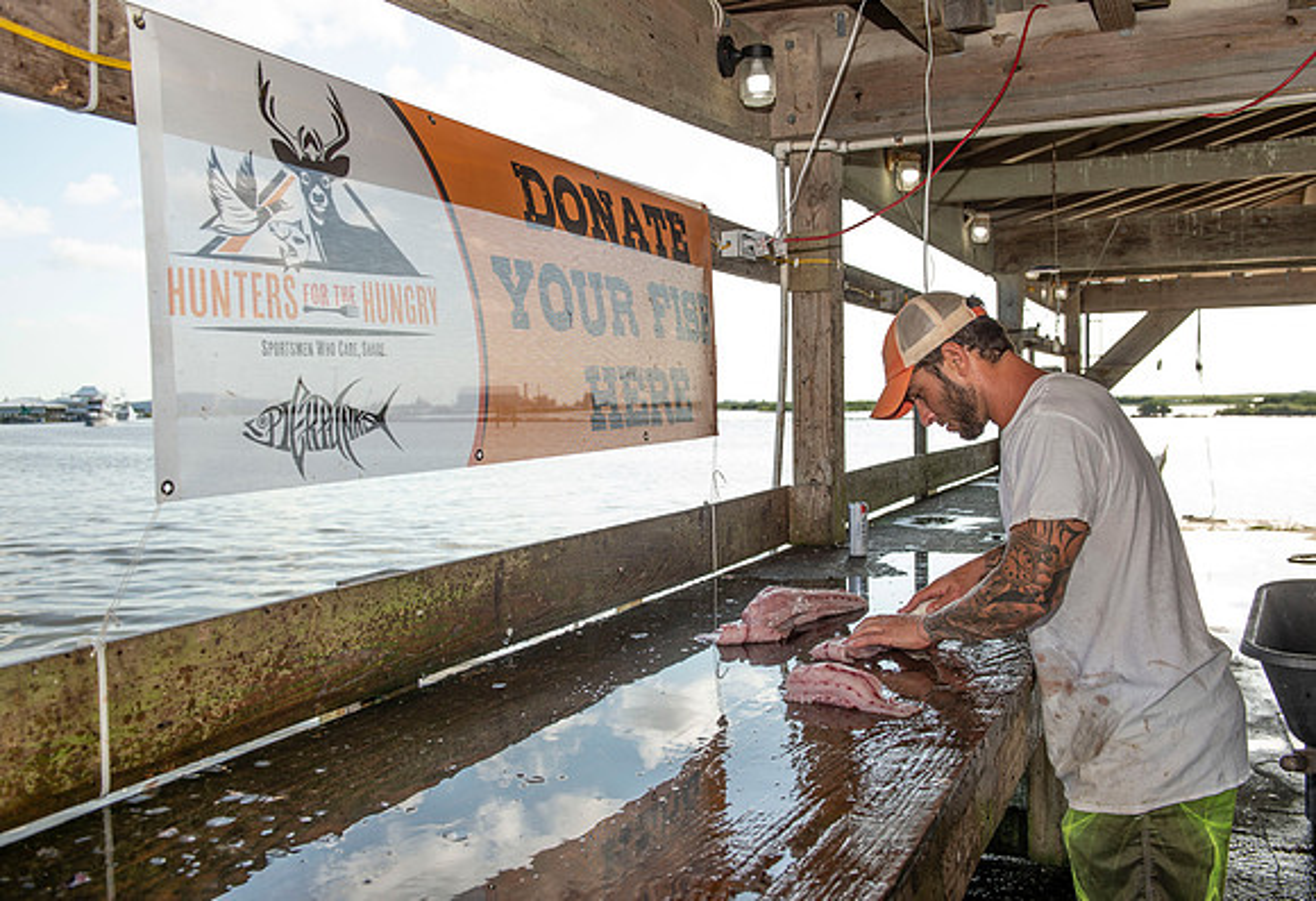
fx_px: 1202
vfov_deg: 41.1
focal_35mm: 33
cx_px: 677
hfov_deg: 57.4
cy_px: 450
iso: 50
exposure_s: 1/250
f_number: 5.6
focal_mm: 32
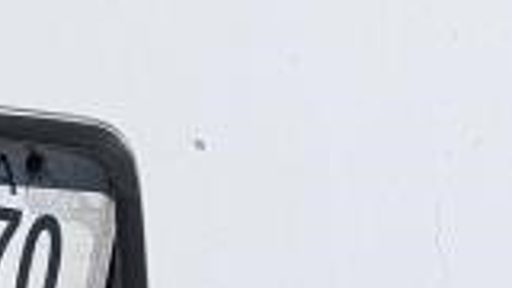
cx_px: 296
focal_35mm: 209
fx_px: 2837
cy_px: -208
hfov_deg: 10.3
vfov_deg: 5.7
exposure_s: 1/2890
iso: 32
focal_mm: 6.9
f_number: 1.68
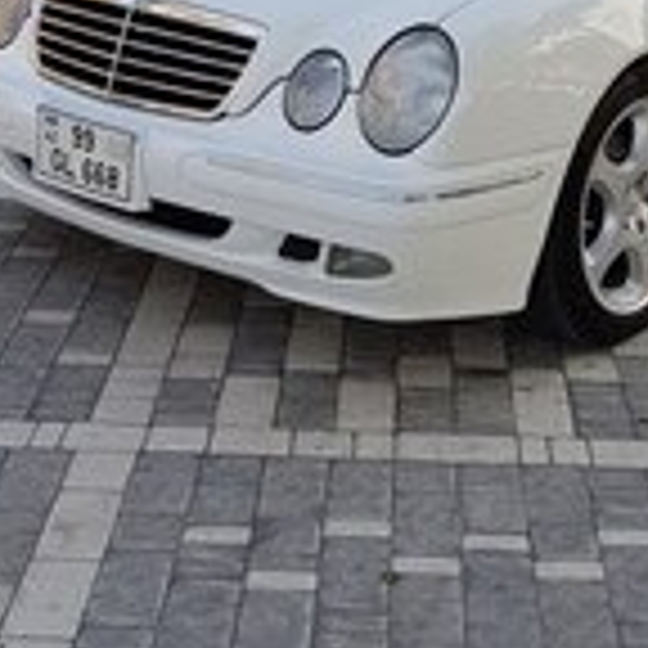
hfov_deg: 21.8
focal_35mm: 79
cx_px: 468
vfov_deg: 19.3
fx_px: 1673
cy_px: -310
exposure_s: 1/501
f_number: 1.7
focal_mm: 4.2
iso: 40
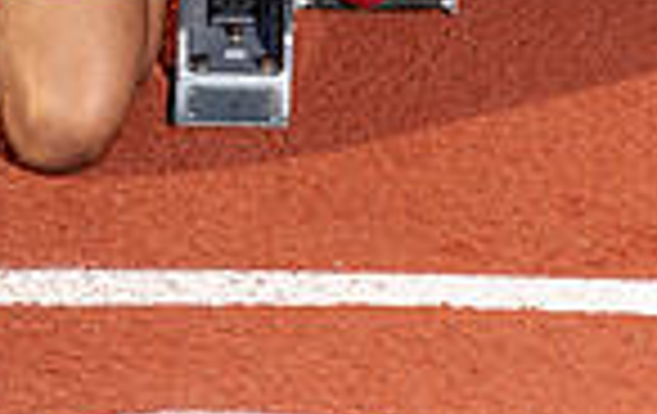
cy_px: -526
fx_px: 3823
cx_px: 180
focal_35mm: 213
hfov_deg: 9.8
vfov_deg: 6.0
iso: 100
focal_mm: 68
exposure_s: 1/250
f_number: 8
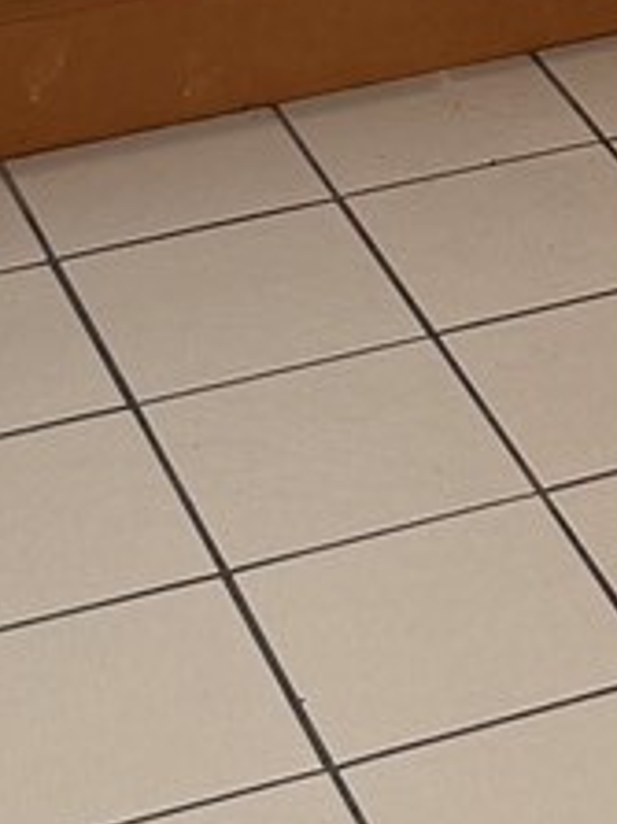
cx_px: 972
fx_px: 4092
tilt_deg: -13.8
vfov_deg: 10.6
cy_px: -820
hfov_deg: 8.4
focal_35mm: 172
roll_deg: -2.7
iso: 64
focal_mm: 6.76
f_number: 1.78
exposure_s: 1/122
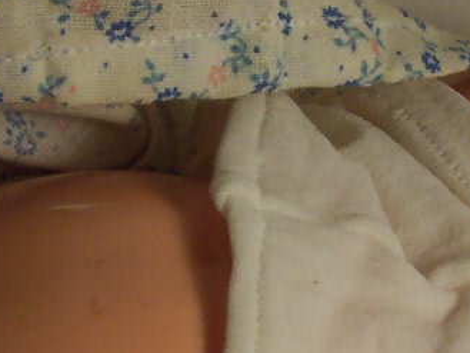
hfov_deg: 14.6
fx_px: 1834
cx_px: 311
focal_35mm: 135
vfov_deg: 10.9
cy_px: 317
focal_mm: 5.6
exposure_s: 1/350
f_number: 2.8
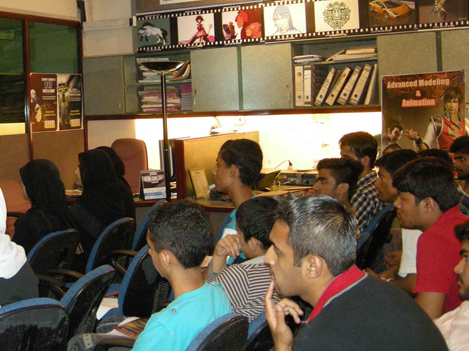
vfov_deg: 27.4
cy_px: 128
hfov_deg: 35.5
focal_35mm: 53
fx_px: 718
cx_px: 127
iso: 400
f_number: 2.7
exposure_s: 1/14.1
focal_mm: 7.5
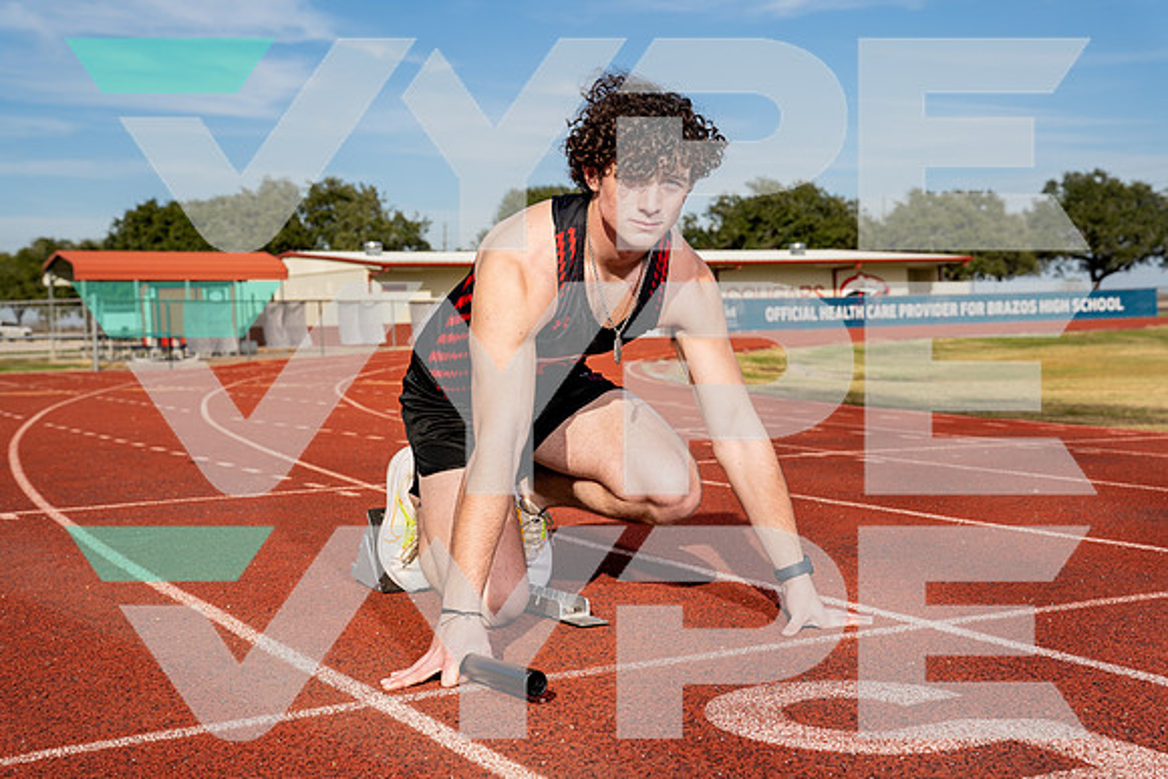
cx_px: 584
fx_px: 1558
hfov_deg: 41.1
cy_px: 390
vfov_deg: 28.1
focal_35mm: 48
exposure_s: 1/640
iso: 100
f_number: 6.3
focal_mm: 48
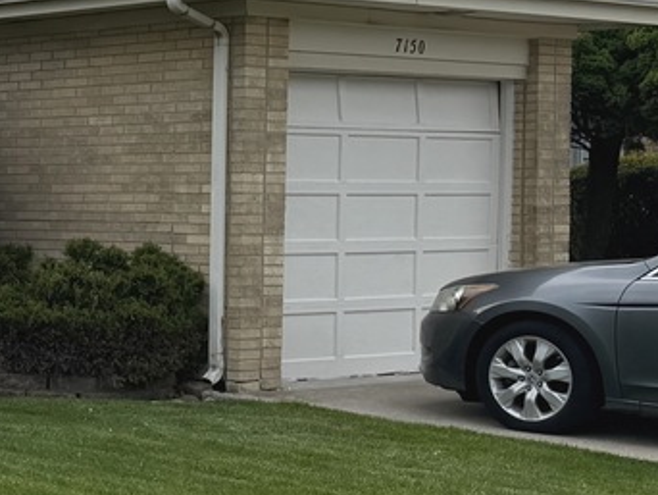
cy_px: 247
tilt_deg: -1.8
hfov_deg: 16.5
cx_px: -500
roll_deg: -0.8
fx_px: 1921
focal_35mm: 101
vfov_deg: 14.7
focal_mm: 6.76
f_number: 1.78
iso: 80
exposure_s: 1/3279
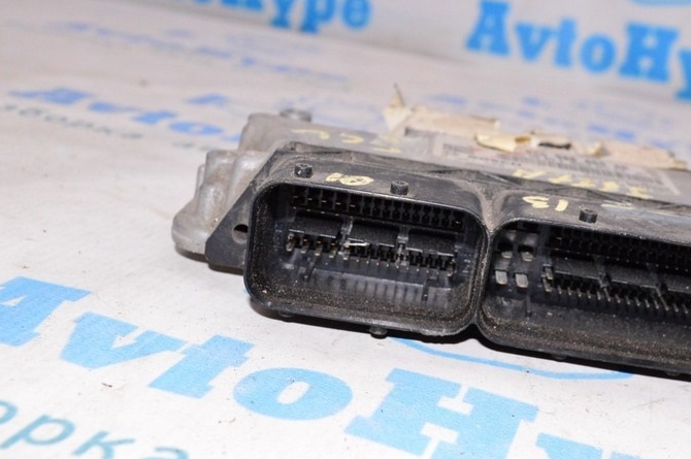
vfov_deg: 25.6
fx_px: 1012
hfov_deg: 37.3
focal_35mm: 53
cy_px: 249
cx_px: 461
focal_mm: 23
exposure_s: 1/160
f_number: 8
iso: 1600
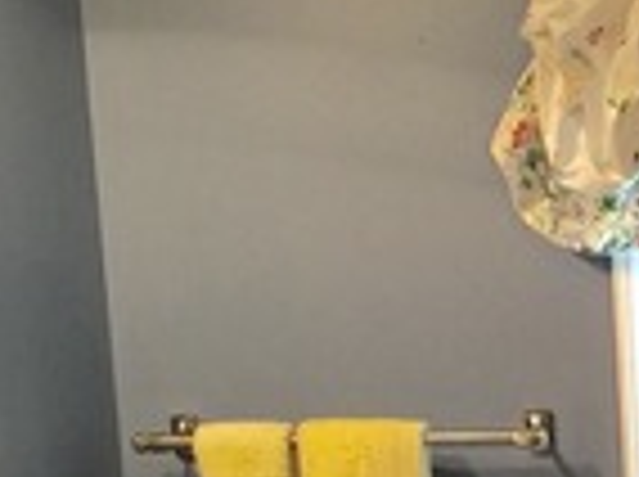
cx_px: 1066
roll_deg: +1.3
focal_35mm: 131
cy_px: 662
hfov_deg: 13.8
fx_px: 2414
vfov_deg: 11.0
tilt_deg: -11.2
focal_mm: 4.15
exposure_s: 1/15
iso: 50
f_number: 2.2
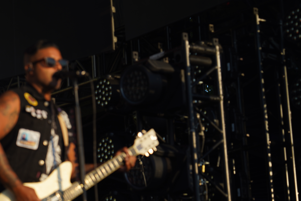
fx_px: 1237
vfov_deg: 9.3
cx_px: 100
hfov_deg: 13.8
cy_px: 112
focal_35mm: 148
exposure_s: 1/250
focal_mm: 105
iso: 100
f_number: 5.6
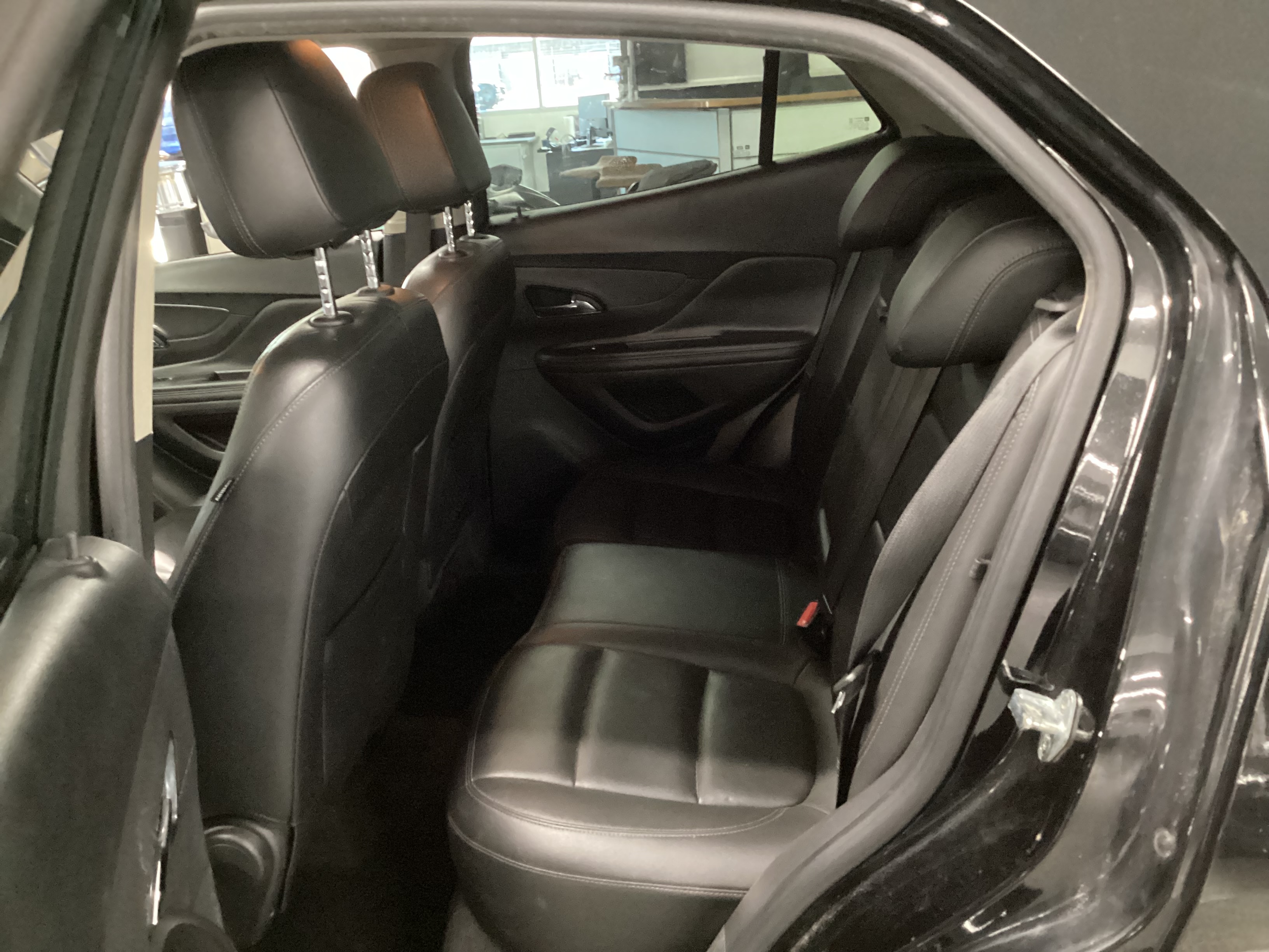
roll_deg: +4.7
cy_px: 476
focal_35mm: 31
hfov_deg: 58.4
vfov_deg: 45.4
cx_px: 634
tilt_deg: -22.5
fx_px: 1136
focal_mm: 3.3
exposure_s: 1/17
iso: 640
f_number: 2.4
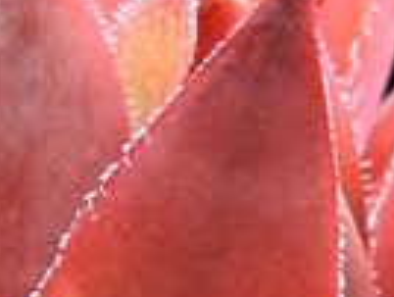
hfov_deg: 13.6
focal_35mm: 143
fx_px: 1631
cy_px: 659
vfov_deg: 9.5
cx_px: 24
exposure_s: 1/250
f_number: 3.3
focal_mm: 4.3
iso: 200
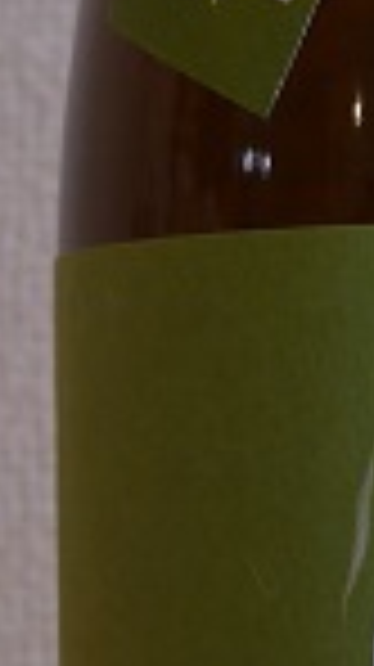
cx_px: 491
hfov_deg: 6.7
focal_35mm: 179
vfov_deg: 12.0
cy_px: 450
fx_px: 3163
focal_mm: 19
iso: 320
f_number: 4.1
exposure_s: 1/60
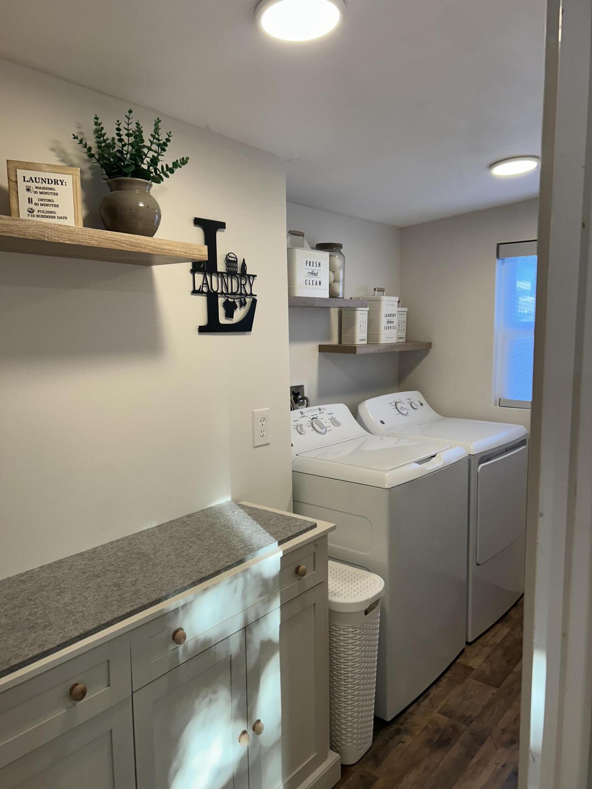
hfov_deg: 53.1
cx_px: 296
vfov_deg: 67.3
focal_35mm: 26
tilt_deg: -7.4
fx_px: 593
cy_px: 394
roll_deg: -0.2
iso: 100
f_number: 1.5
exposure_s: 1/120
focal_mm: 5.7
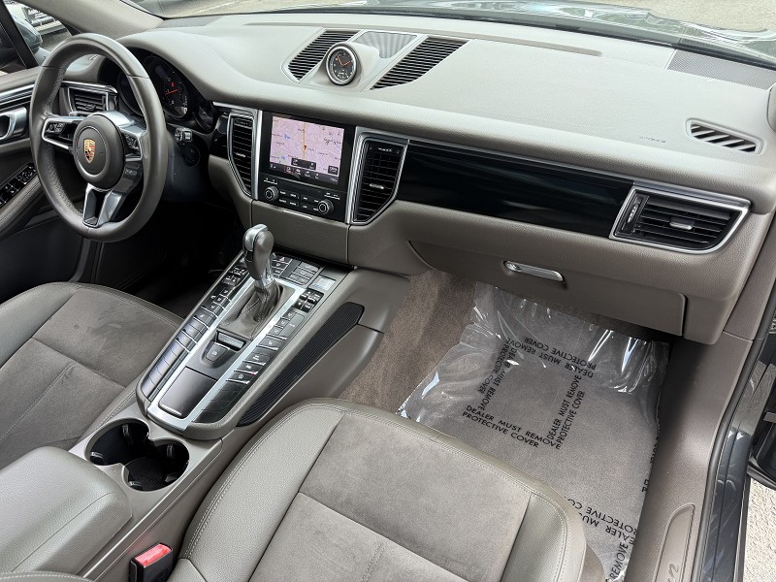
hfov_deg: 71.6
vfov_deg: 56.8
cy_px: 291
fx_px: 538
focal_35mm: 24
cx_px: 388
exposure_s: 1/172
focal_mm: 6.76
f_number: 1.78
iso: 80
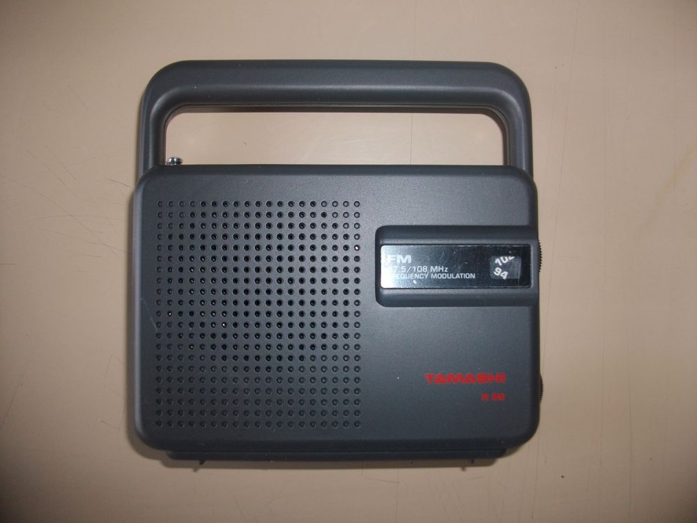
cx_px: 348
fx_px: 644
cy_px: 262
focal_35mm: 32
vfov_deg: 44.2
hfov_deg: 56.8
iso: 80
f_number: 2.9
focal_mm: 5.7
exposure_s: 1/40
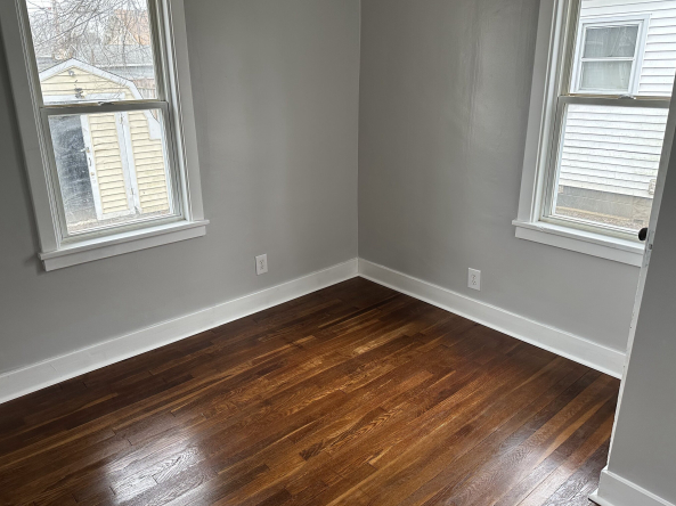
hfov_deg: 65.3
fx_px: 527
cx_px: 317
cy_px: 250
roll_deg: +1.3
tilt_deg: -18.5
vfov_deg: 51.3
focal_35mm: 27
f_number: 1.78
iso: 160
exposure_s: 1/120
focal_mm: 6.86
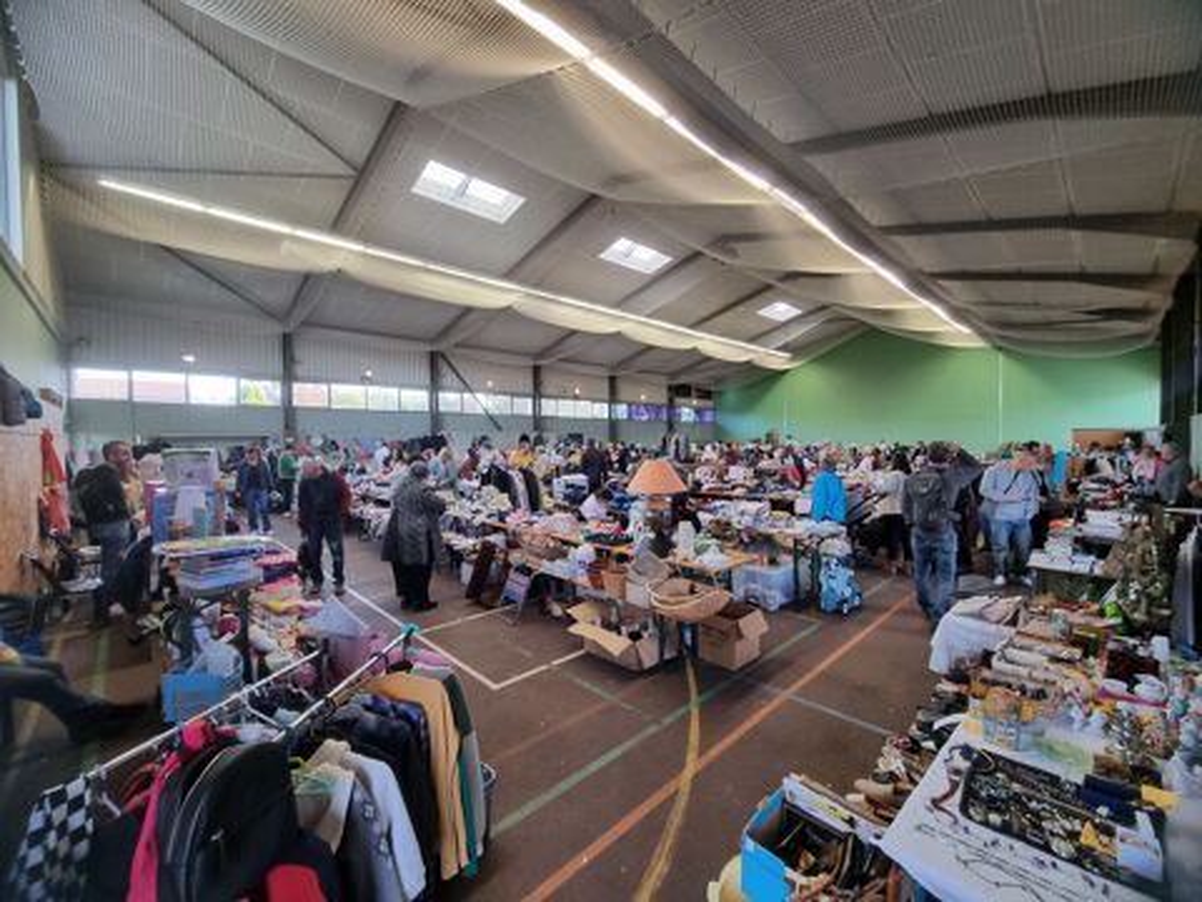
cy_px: 451
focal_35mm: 13
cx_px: 601
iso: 160
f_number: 2.2
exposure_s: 1/50
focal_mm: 2.2
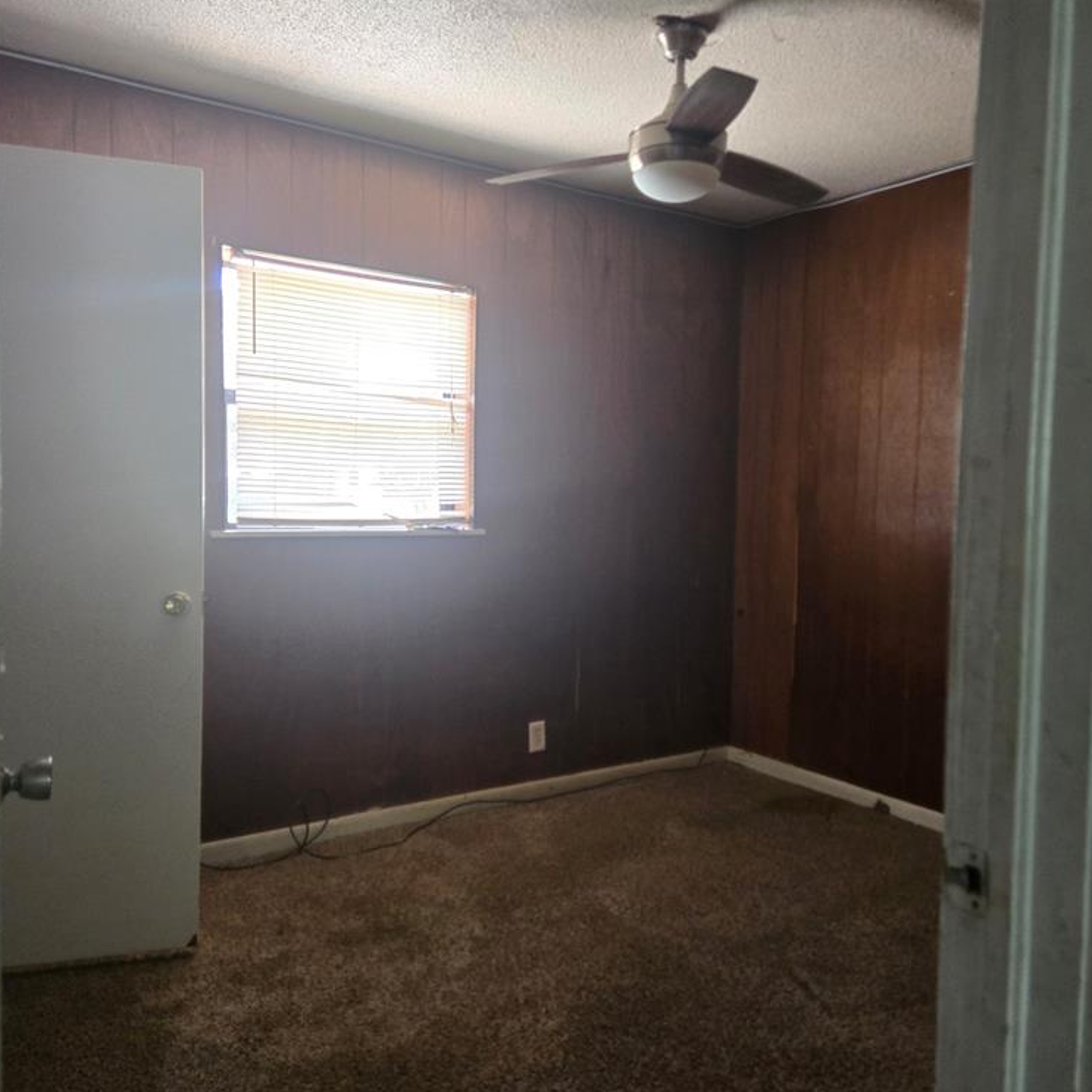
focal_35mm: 28
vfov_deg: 57.3
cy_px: 554
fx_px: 999
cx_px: 570
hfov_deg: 57.3
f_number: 1.8
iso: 500
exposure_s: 1/120
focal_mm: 5.4
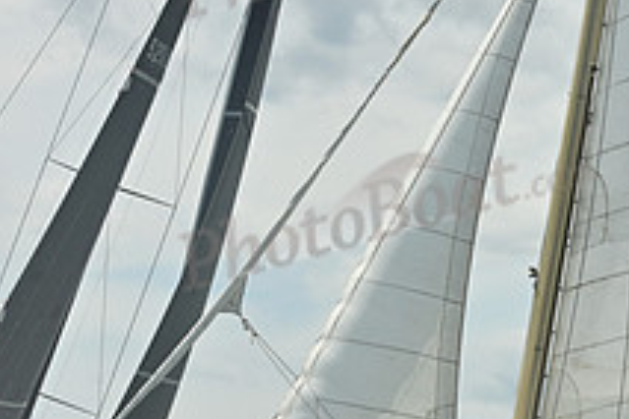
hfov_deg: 10.6
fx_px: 3337
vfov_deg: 7.2
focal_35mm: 191
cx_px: 750
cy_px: 326
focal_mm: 70
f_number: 9
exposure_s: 1/1250
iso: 250
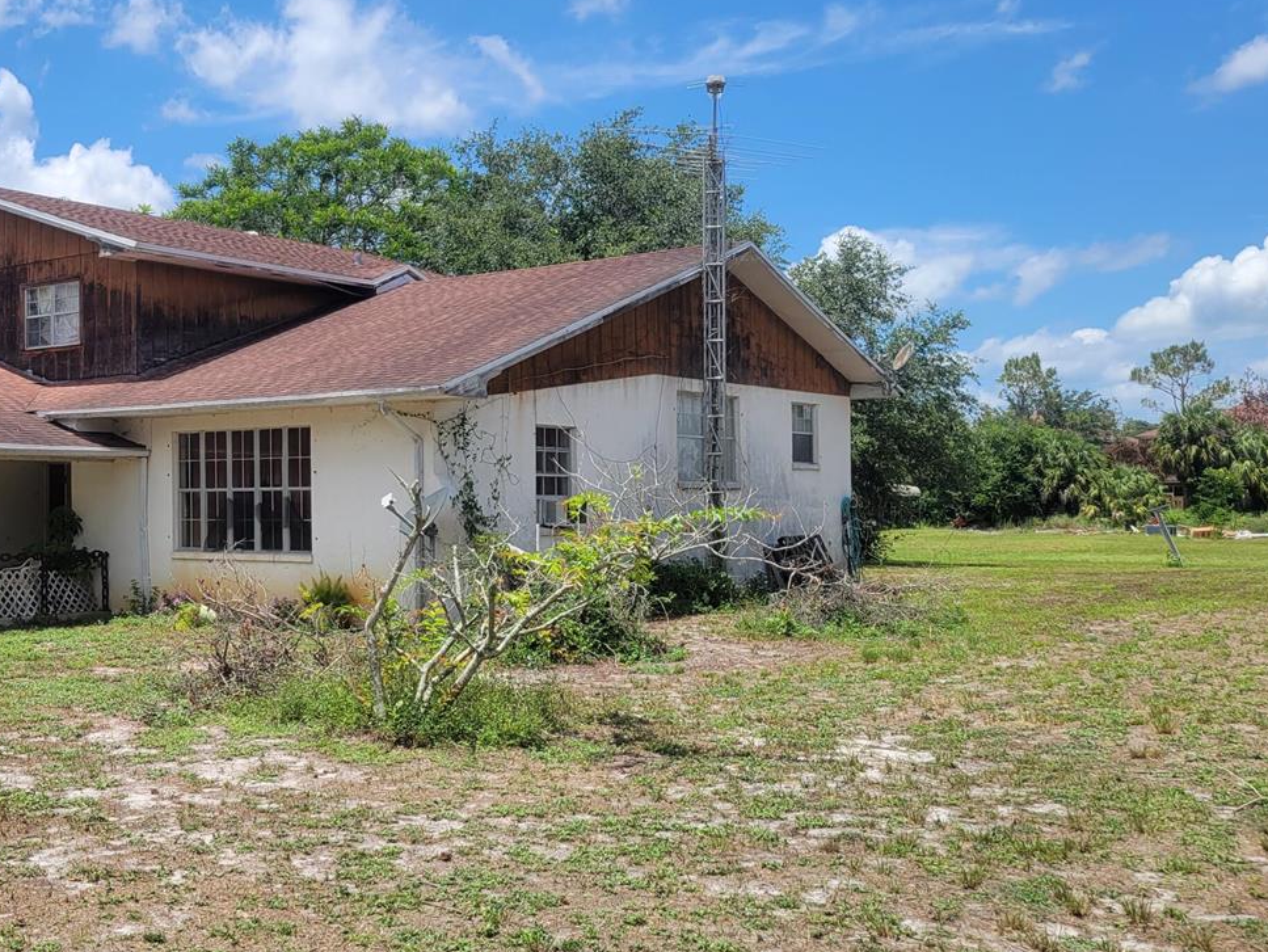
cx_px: 320
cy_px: 463
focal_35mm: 43
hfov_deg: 42.5
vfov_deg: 33.6
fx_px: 1576
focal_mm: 5.4
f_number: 1.8
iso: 40
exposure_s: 1/2565
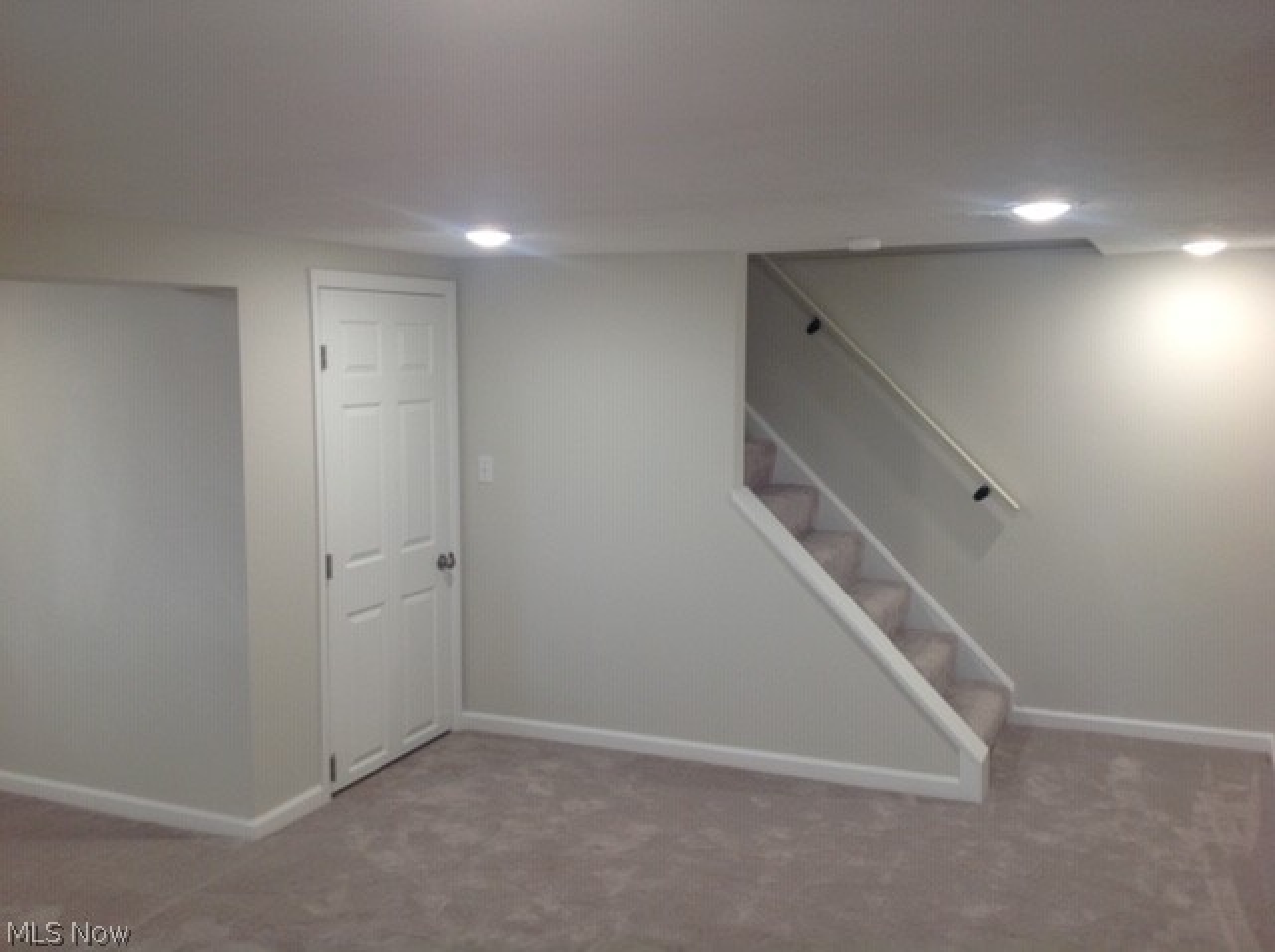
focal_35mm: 35
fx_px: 1287
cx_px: 638
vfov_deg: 40.6
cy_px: 476
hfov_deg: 52.7
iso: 64
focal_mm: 4.28
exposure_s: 1/40
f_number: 2.4
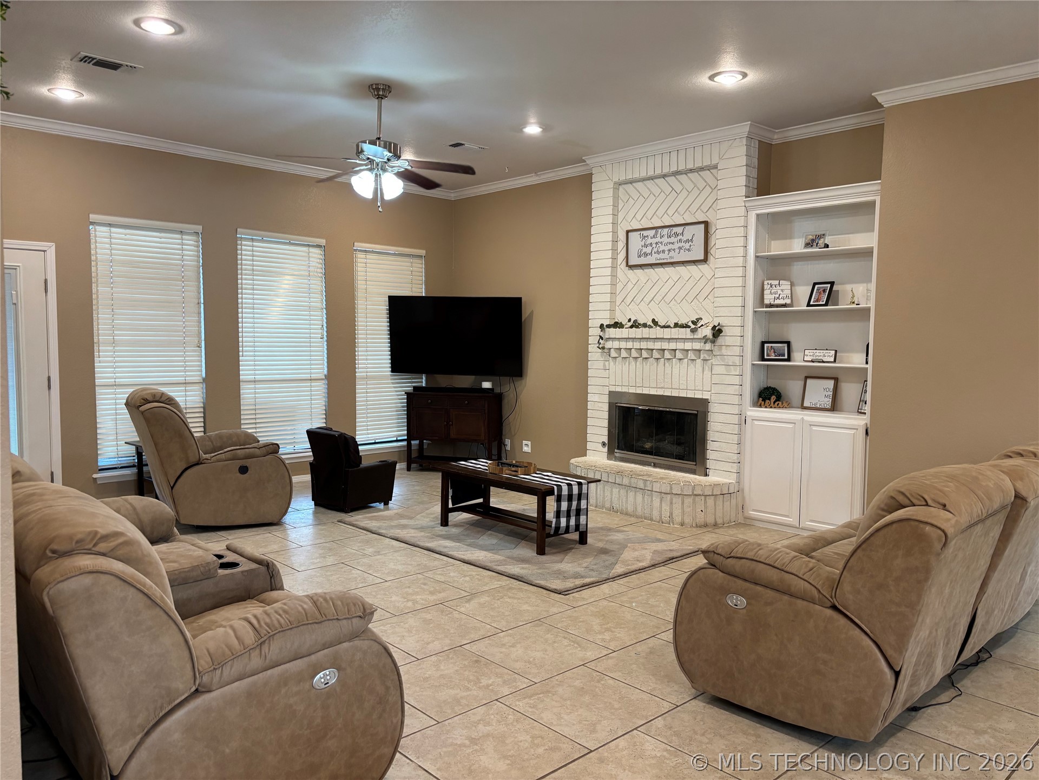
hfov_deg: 67.3
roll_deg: -0.9
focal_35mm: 26
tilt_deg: -5.0
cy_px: 390
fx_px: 780
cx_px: 520
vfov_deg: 53.1
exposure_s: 1/60
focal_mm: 5.96
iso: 160
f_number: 1.6
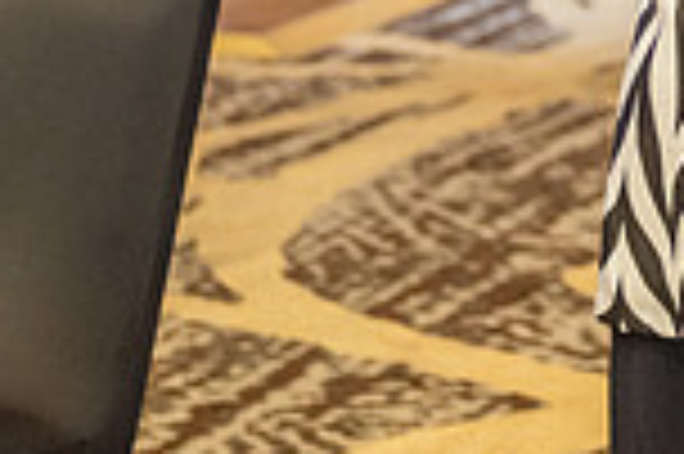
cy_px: -231
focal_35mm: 199
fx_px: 3777
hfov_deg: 10.1
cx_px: 958
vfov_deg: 6.8
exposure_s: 1/50
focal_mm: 52
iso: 1600
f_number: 2.8
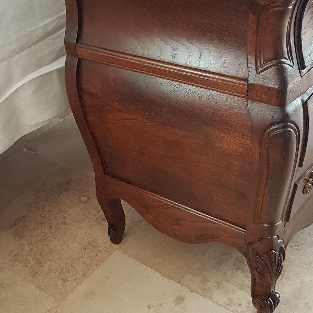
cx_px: 158
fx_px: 317
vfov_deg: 52.1
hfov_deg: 52.5
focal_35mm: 31
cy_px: 124
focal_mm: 4.2
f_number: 1.7
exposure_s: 1/50
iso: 160
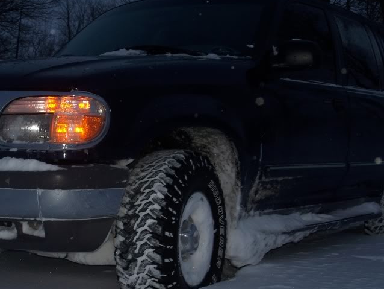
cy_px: 195
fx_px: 766
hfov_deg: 28.1
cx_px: 144
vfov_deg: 21.2
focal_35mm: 69
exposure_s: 1/80
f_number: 3.2
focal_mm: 9.1
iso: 80
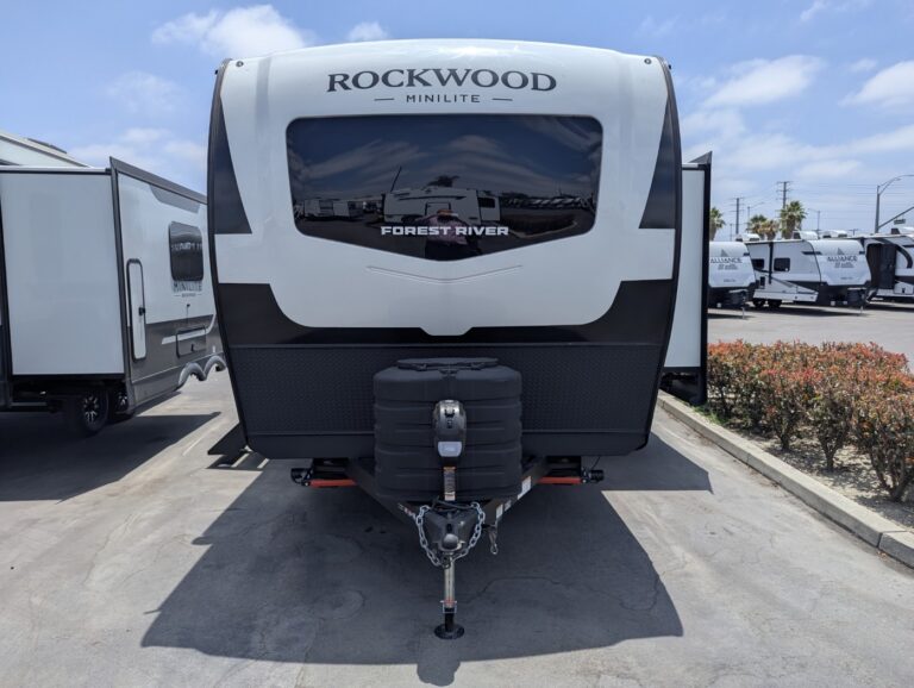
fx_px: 634
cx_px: 457
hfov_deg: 71.5
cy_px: 344
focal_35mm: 24
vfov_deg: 56.9
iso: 48
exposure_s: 1/2976
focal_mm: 6.81
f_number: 1.85
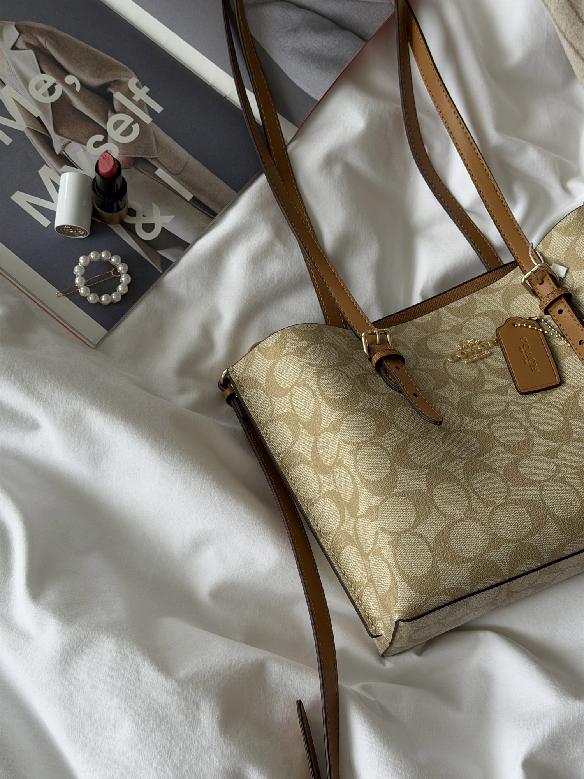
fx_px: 1080
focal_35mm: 48
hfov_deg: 30.3
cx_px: 292
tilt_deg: -74.9
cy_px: 390
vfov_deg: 39.7
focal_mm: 6.76
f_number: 1.78
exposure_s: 1/145
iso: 50
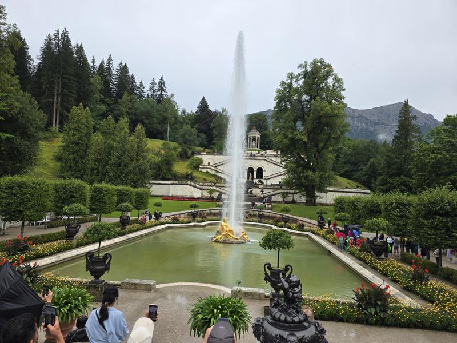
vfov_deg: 58.9
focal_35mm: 23
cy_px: 172
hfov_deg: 73.9
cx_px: 228
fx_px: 304
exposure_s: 1/1849
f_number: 1.7
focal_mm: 6.3
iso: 80
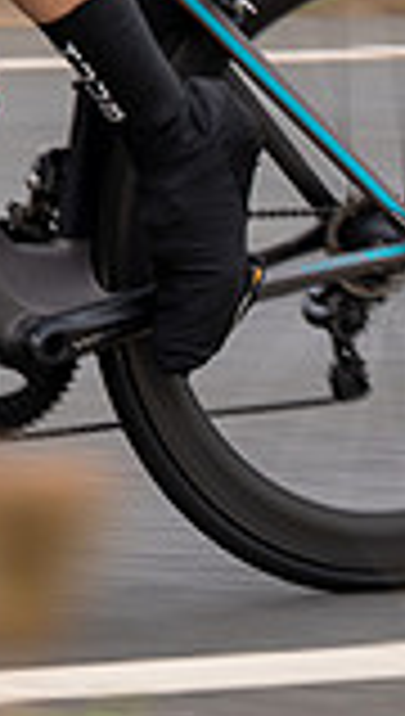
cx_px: -482
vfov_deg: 5.2
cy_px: -317
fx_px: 7885
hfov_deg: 2.9
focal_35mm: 415
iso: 100
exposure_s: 1/160
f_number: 6.3
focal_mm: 84
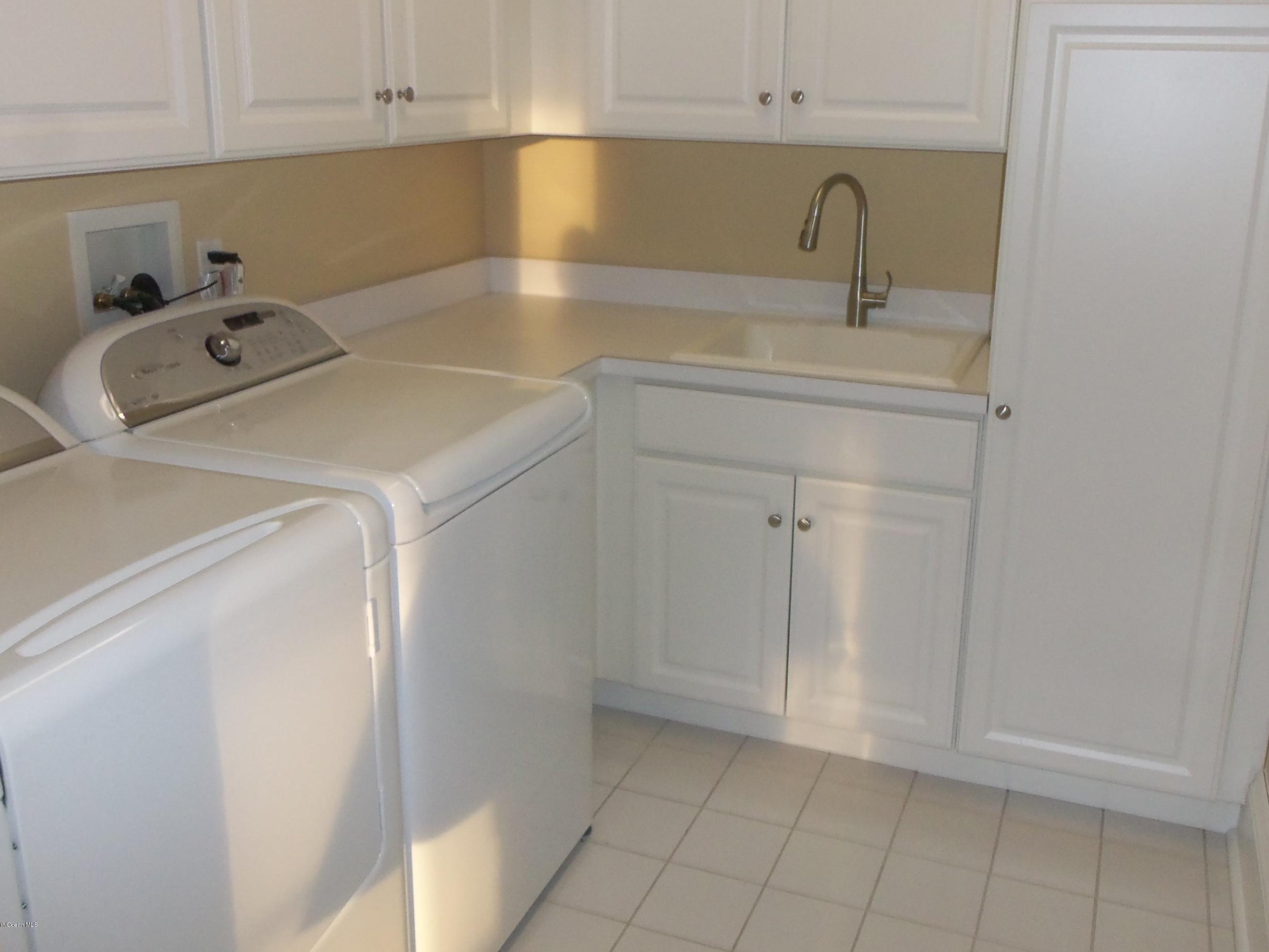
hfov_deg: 56.8
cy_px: 415
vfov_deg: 44.1
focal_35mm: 32
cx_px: 680
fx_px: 1173
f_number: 3.3
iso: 200
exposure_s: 1/60
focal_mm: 5.1
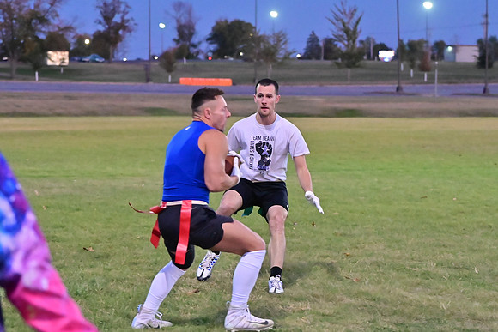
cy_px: 166
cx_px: 249
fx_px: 1633
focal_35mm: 118
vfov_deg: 11.6
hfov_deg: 17.3
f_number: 4
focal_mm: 79
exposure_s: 1/500
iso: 6400
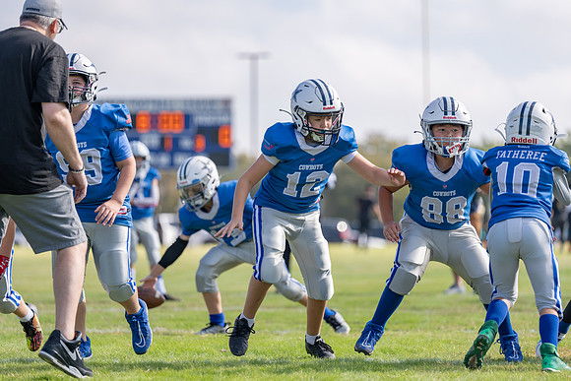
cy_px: 190
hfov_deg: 11.7
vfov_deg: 7.8
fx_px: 2781
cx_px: 286
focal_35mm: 175
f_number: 2.8
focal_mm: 167
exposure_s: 1/1250
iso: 100
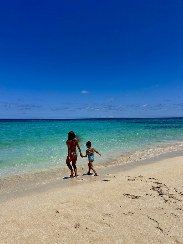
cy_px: 122
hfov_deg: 56.8
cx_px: 92
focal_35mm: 24
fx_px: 169
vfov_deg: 71.6
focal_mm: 6.86
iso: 80
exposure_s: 1/12048
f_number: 1.78
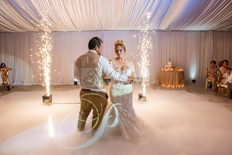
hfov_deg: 73.7
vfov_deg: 53.2
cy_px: 78
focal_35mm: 24
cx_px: 116
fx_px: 155
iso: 1000
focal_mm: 24
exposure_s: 1/125
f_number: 8
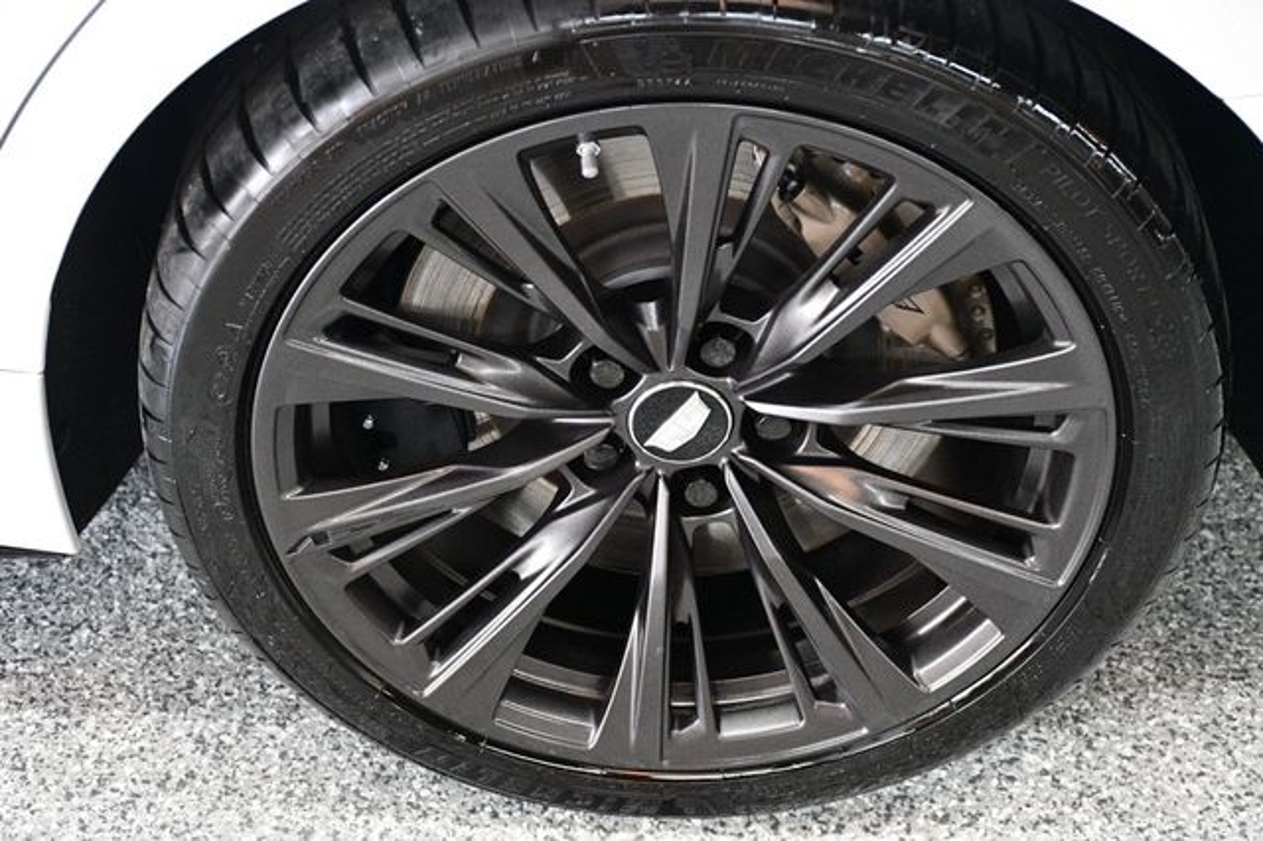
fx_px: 2209
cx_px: 632
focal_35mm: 63
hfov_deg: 31.9
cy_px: 420
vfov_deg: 21.5
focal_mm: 42
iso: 3200
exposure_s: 1/80
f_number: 4.5
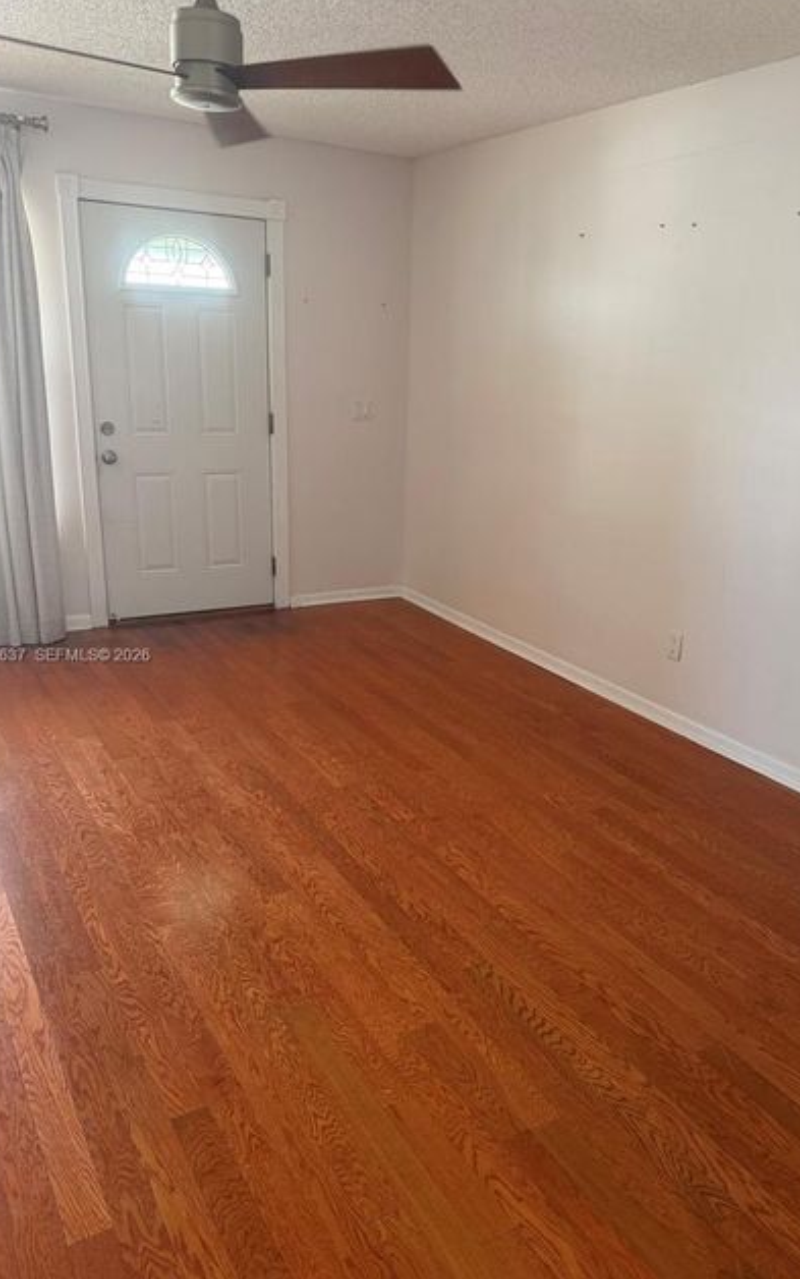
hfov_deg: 46.0
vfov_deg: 68.4
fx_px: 941
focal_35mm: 27
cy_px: 657
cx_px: 450
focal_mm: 6.76
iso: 250
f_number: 1.78
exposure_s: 1/60
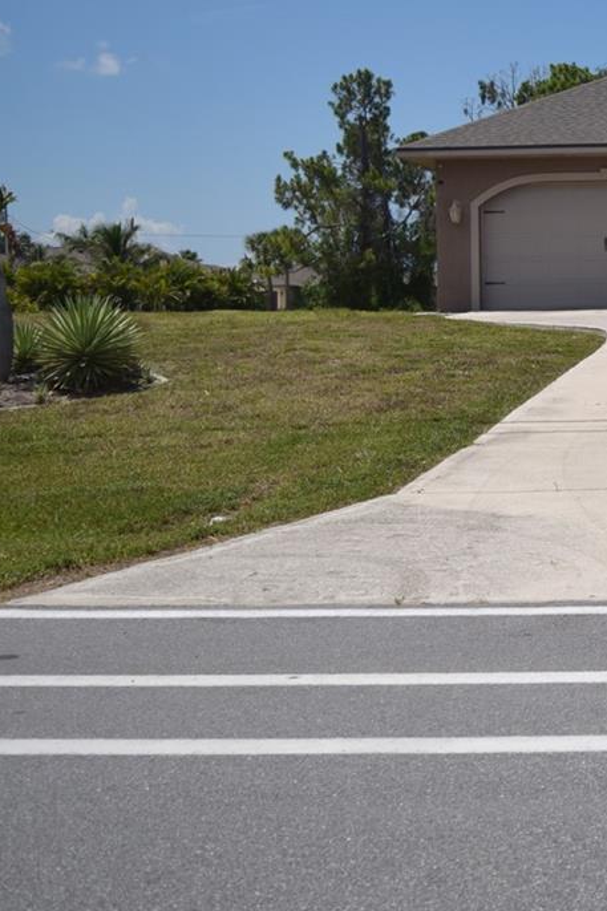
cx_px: 850
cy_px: 301
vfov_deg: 31.6
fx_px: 1594
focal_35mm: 63
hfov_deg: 19.4
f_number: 3.5
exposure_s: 1/4000
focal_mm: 18
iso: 180
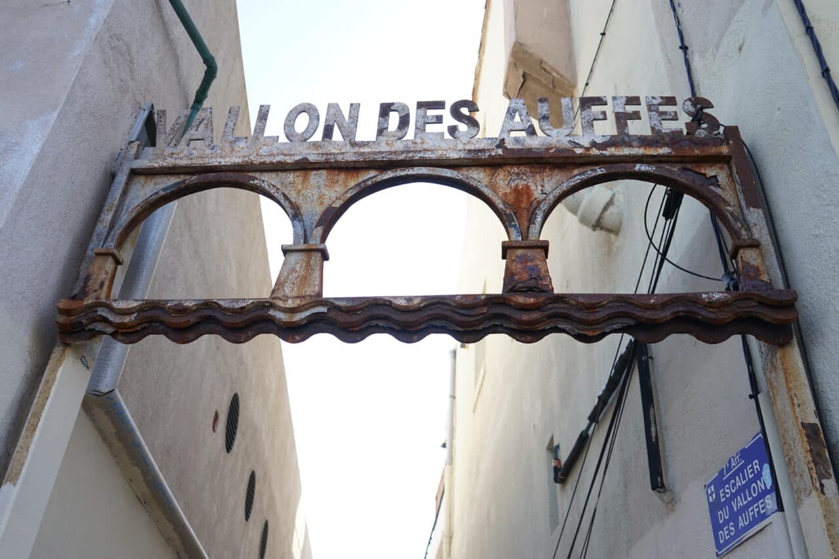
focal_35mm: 32
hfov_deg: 58.7
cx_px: 420
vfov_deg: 41.1
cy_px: 280
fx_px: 746
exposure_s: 1/800
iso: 500
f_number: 4
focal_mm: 32
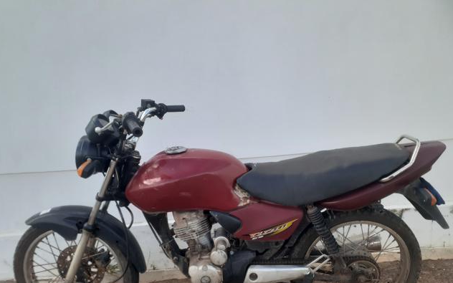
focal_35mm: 29
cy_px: 171
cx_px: 225
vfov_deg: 42.9
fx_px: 358
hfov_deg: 64.6
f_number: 1.9
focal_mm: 3.6
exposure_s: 1/417
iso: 40
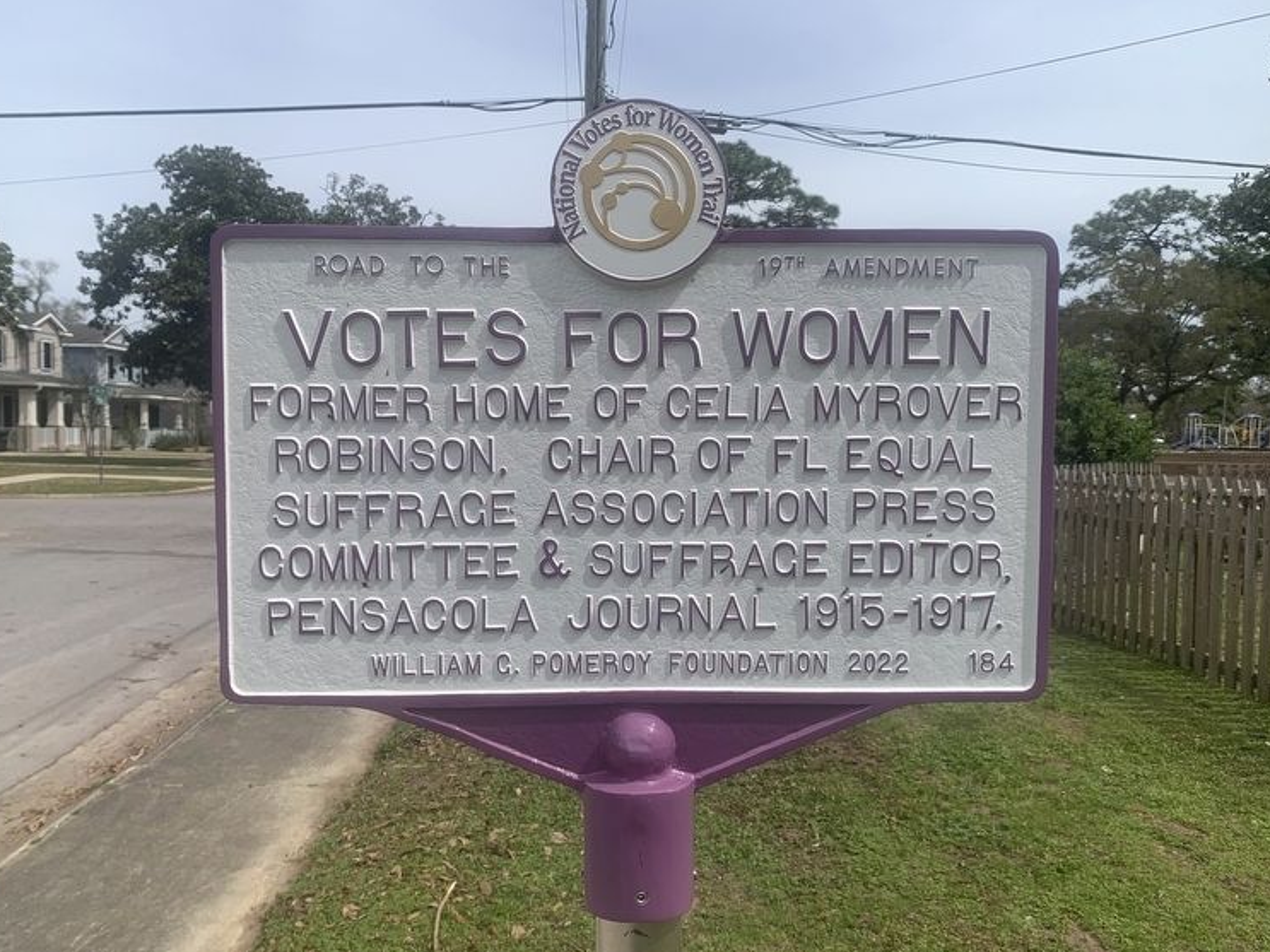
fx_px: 1027
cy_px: 506
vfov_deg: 49.7
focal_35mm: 28
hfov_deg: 63.5
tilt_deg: -3.1
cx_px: 634
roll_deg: -0.1
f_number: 1.8
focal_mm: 4.25
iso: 25
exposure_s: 1/3289
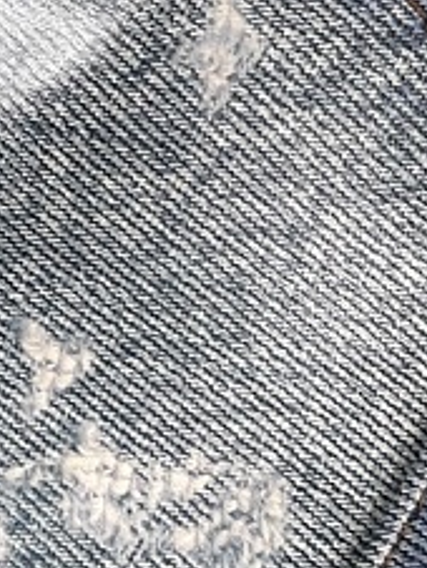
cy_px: 199
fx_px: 1346
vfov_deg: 23.7
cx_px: 30
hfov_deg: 17.7
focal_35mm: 82
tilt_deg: -56.1
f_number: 1.8
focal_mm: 3
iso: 25
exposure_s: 1/120
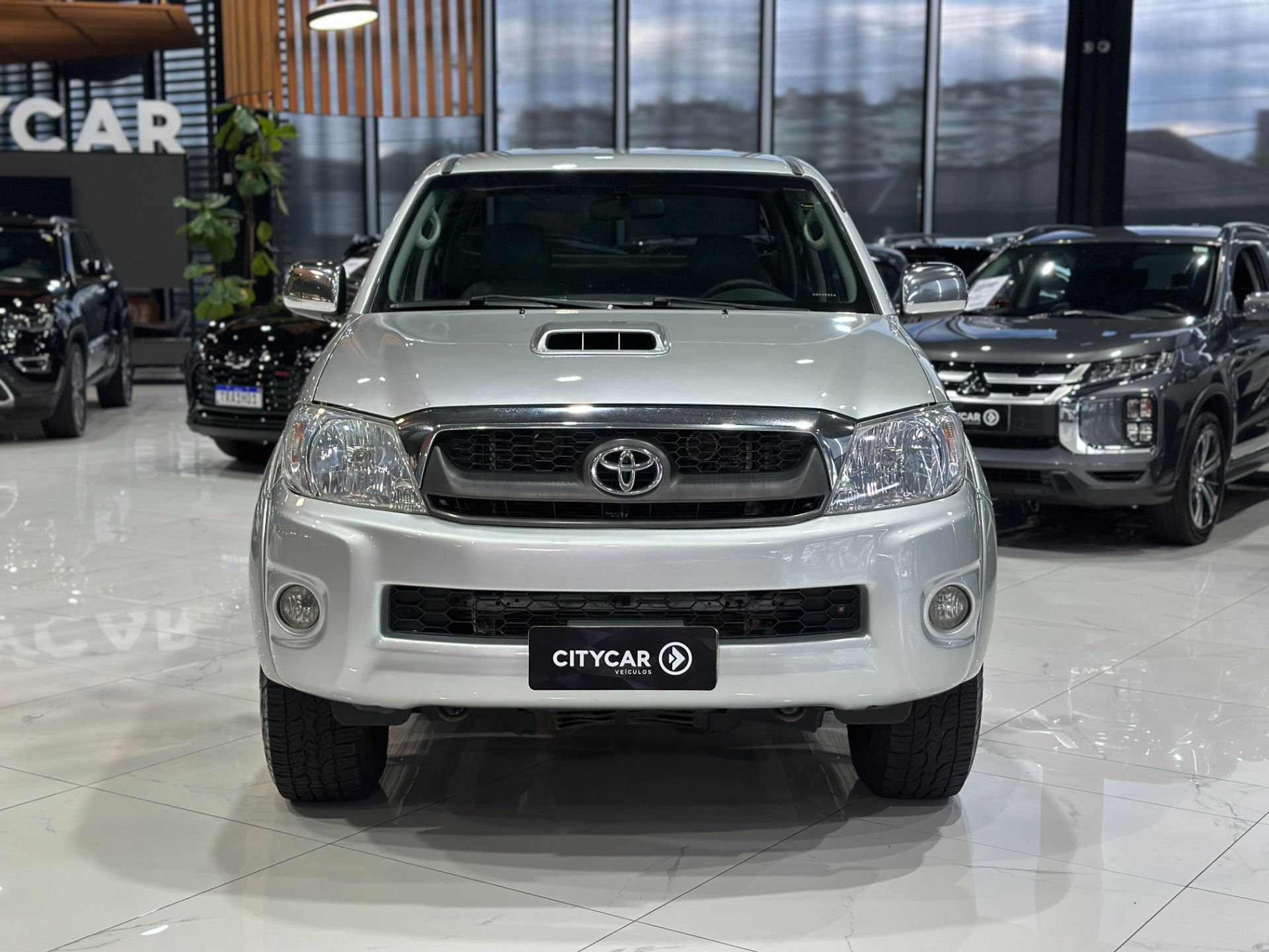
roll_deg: -0.3
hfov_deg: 39.7
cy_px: 476
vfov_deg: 30.3
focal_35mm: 48
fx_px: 1760
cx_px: 634
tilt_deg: -7.3
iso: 160
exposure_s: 1/120
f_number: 1.78
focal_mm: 6.86
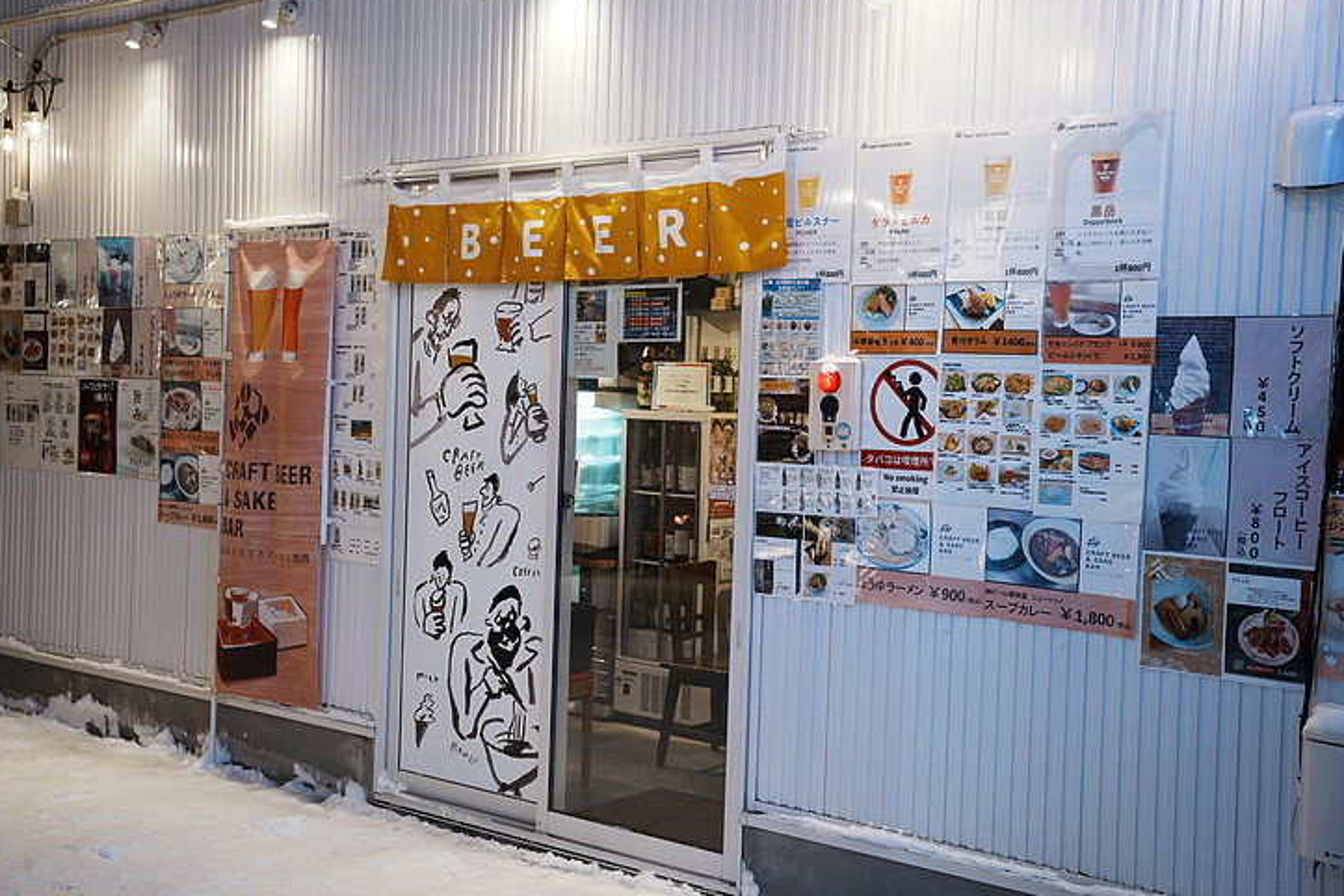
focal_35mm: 42
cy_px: 457
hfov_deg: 46.4
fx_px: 1567
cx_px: 645
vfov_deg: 31.9
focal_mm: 38.9
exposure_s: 1/40
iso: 250
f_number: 2.8
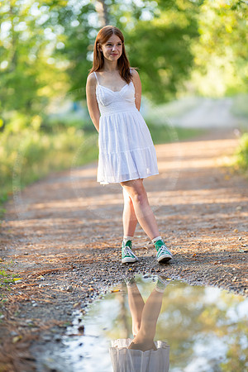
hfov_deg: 16.1
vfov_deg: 23.9
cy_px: 186
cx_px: 124
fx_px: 878
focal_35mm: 85
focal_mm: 85
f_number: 1.2
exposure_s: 1/800
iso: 160
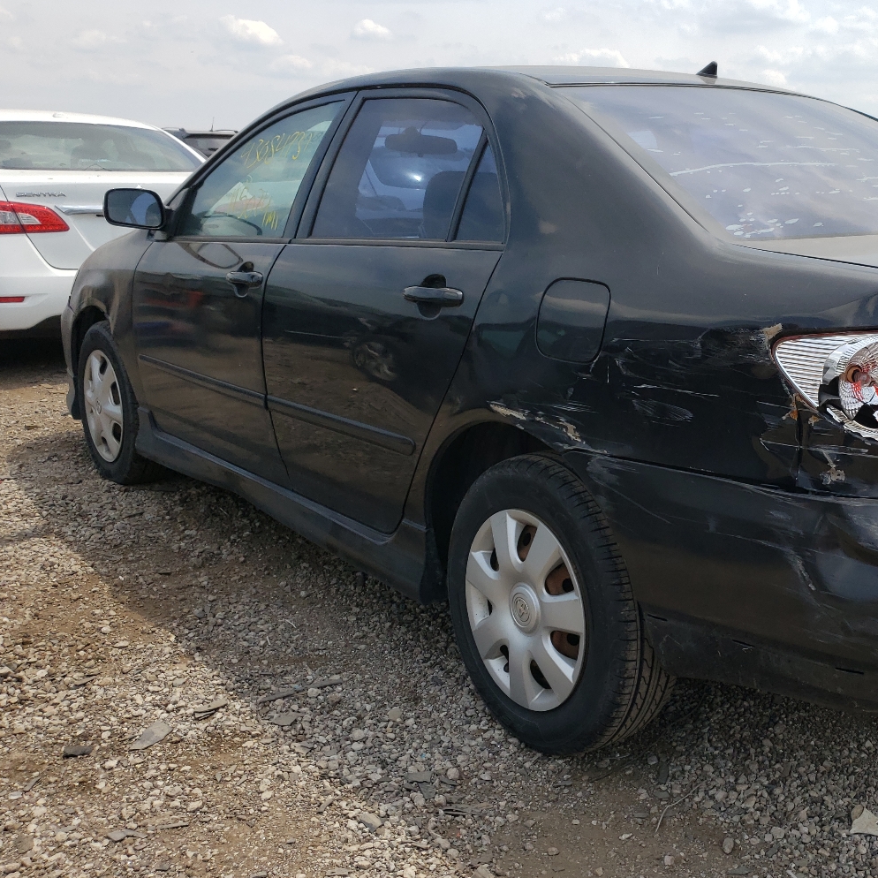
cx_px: 679
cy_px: 396
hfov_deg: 43.2
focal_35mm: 37
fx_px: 1062
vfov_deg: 44.9
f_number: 1.5
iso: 50
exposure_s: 1/2500
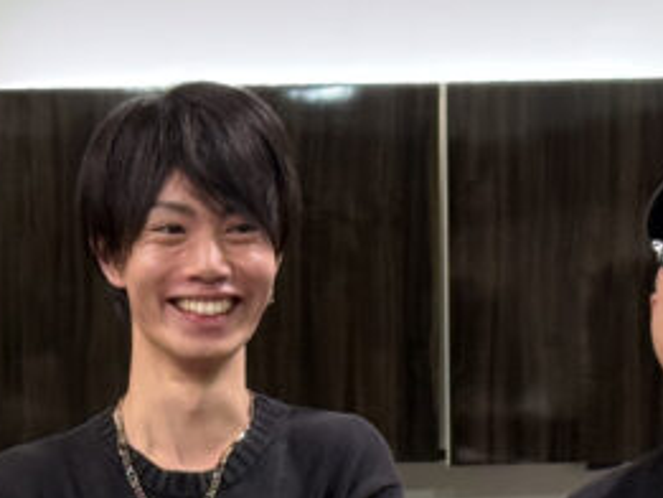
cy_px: 709
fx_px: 3602
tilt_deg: -4.5
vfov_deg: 7.8
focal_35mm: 188
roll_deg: -0.3
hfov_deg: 10.5
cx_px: 64
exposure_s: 1/80
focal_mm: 6.76
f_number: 1.78
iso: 160
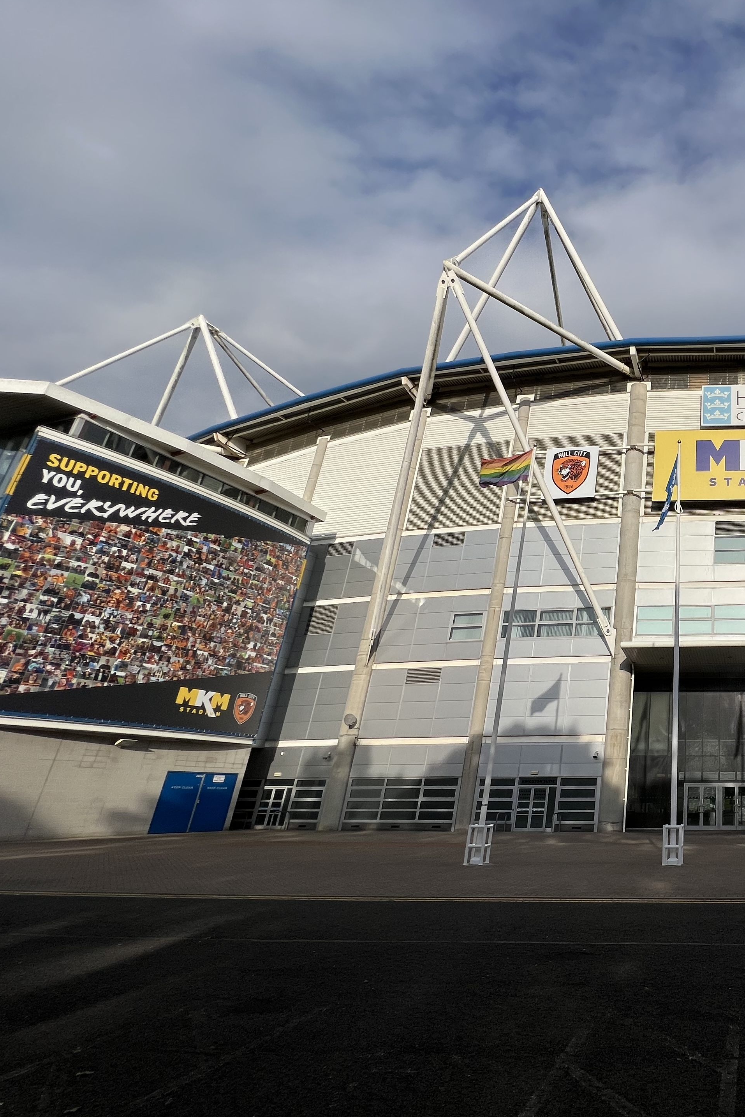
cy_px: 535
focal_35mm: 19
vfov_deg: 86.9
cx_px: 728
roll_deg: +0.0
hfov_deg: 52.6
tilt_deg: +22.6
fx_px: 590
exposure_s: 1/5236
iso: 40
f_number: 1.8
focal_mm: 1.57
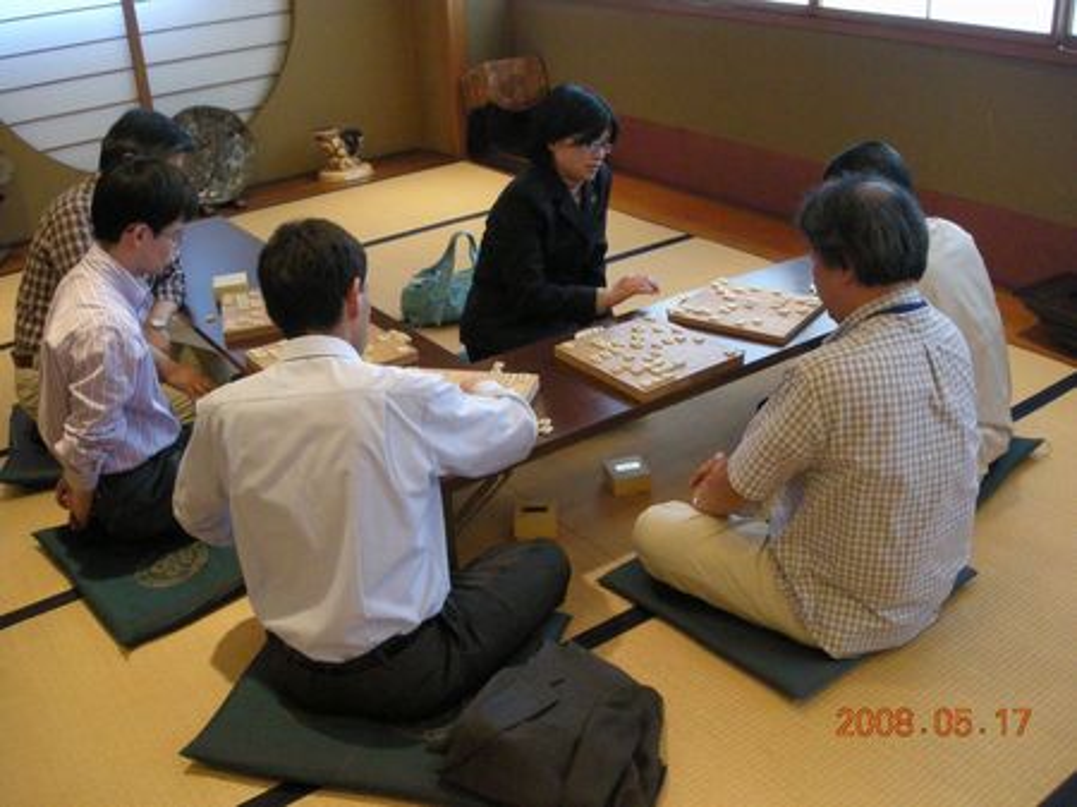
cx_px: 538
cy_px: 404
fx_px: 1088
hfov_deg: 52.7
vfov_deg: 40.7
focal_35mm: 35
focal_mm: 5.7
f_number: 2.8
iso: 400
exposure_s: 1/57.2
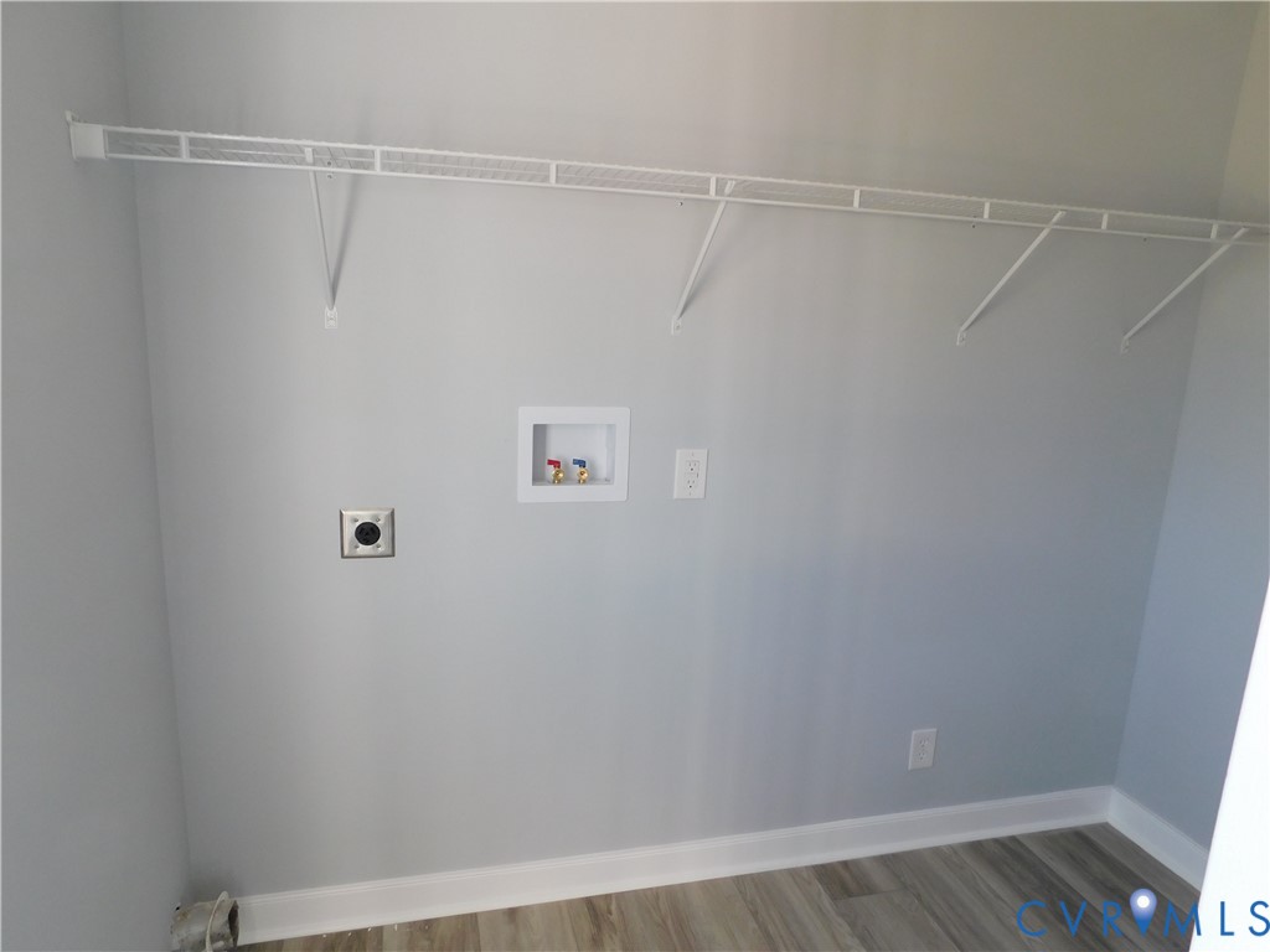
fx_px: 844
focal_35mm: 23
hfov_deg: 73.9
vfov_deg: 58.9
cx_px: 635
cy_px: 476
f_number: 3
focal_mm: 4
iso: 125
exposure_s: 1/50
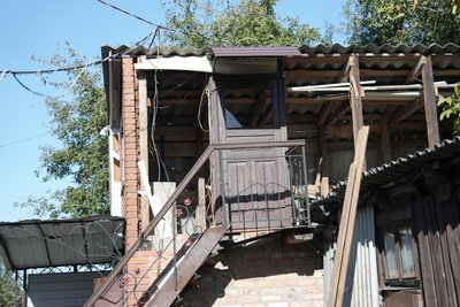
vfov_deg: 21.3
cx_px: 230
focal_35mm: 64
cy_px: 154
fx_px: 818
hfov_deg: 31.4
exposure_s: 1/250
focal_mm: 64
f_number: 2.8
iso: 400
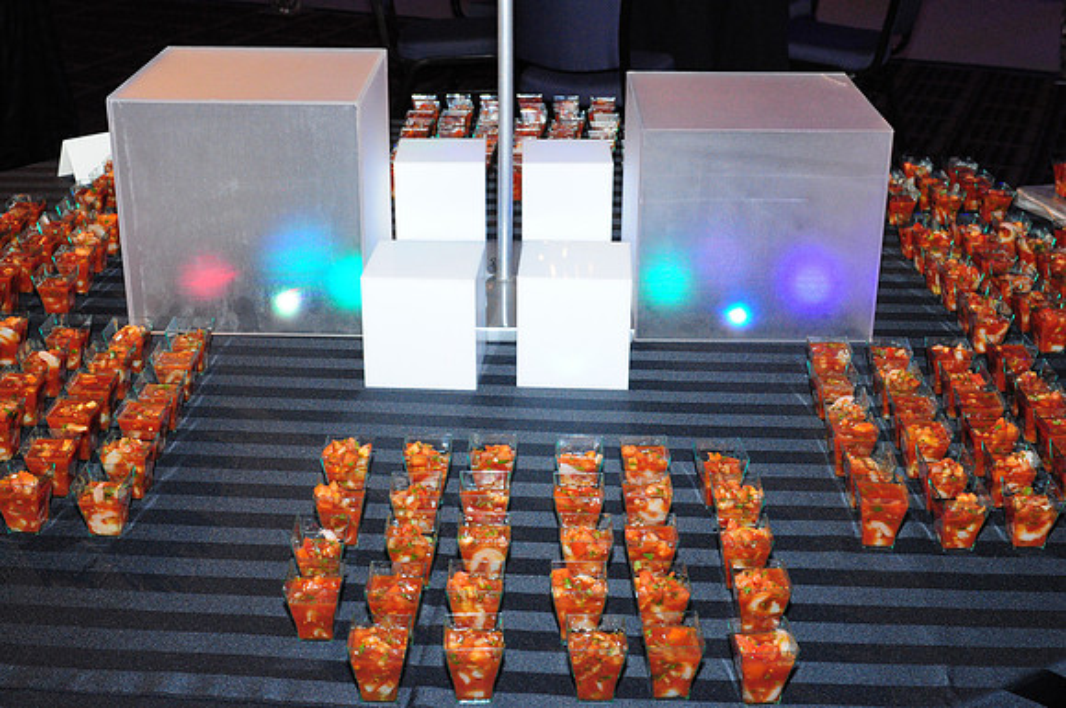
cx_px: 533
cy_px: 354
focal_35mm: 48
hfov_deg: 41.2
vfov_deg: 28.0
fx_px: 1419
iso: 2500
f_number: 8
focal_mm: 32
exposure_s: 1/60
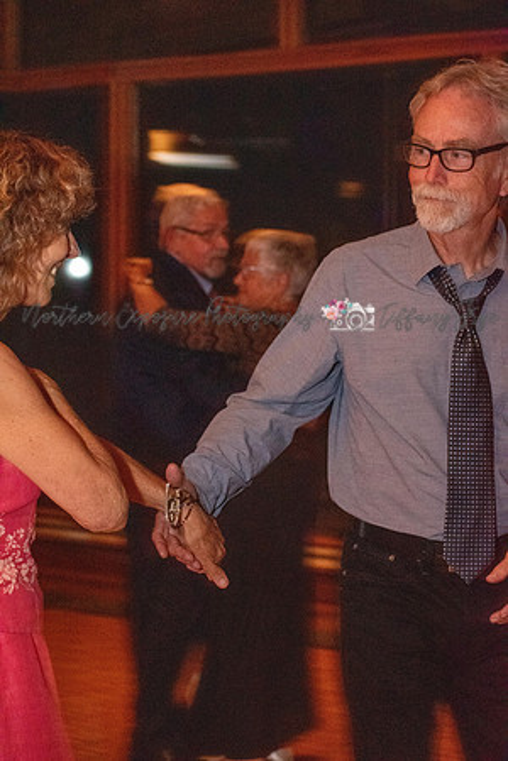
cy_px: 380
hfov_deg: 13.0
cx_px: 254
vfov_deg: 19.5
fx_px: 2222
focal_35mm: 105
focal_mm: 70
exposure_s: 1/60
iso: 6400
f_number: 4.5
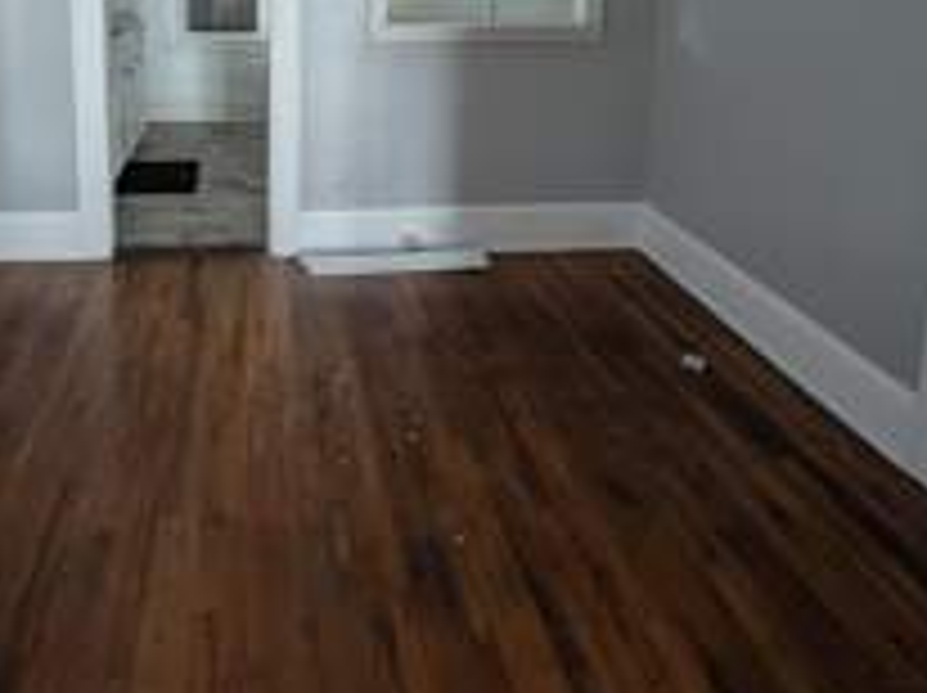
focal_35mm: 28
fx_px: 749
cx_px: 320
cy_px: 86
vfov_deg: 45.6
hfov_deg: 62.1
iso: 630
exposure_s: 1/23.8
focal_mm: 2.02
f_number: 1.7
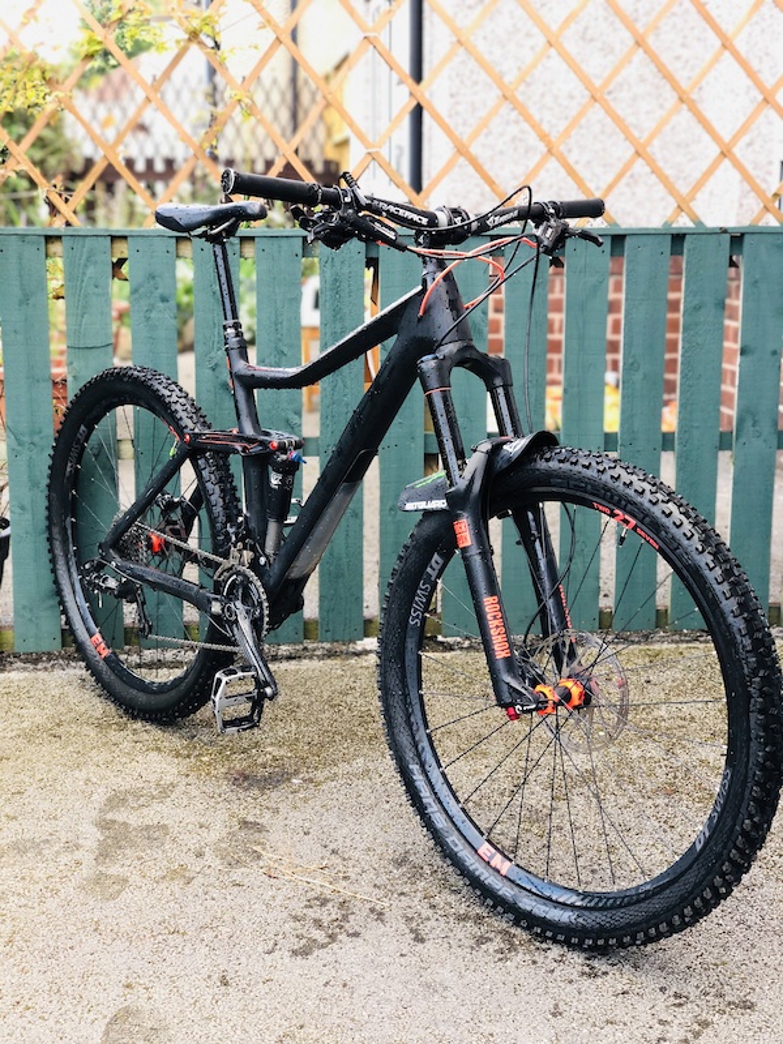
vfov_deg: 36.8
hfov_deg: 28.0
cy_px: 522
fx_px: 1568
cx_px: 392
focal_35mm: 52
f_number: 2.4
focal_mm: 6
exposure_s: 1/60
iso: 50
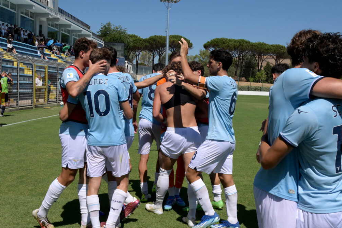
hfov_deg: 42.7
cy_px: 116
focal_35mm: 46
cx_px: 173
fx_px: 437
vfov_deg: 29.2
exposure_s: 1/1250
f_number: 9
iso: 250
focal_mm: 30
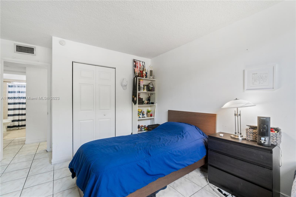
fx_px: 123
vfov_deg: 77.3
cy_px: 98
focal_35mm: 15
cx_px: 148
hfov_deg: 100.4
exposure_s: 1/1.67
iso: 200
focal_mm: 10
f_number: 9
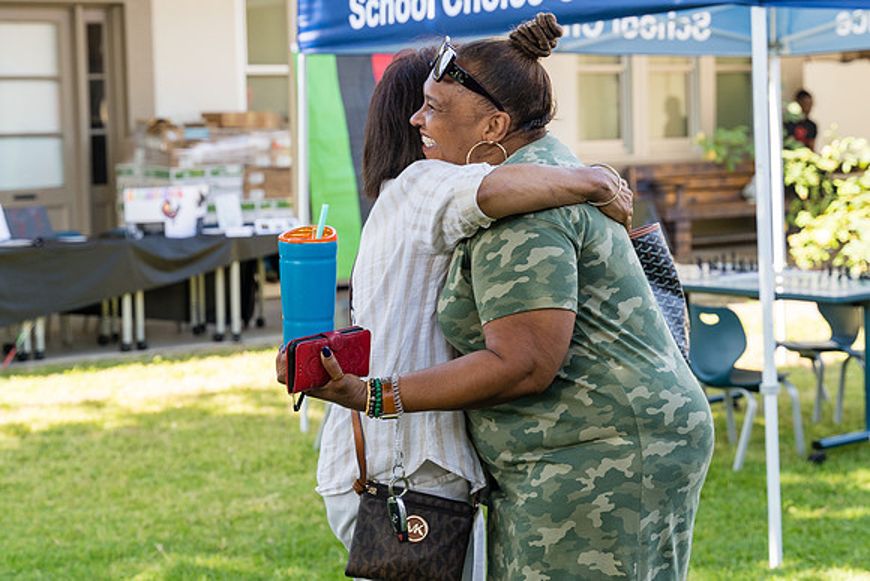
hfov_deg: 30.4
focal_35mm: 66
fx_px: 1603
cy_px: 268
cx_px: 454
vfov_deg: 20.5
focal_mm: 50
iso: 320
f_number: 4
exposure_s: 1/400
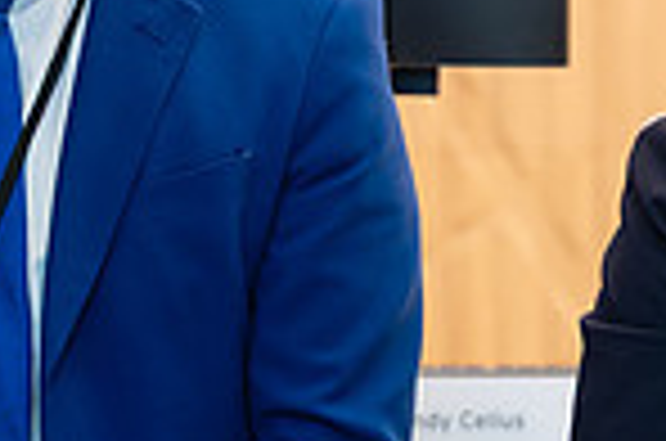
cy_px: 184
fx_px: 6387
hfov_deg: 5.9
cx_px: 918
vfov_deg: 4.0
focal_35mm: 346
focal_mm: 87
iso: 400
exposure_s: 1/200
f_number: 3.2
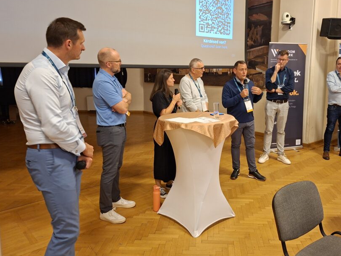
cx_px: 195
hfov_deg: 61.4
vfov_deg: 48.2
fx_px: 286
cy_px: 122
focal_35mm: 29
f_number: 1.8
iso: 400
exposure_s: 1/25
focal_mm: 5.54
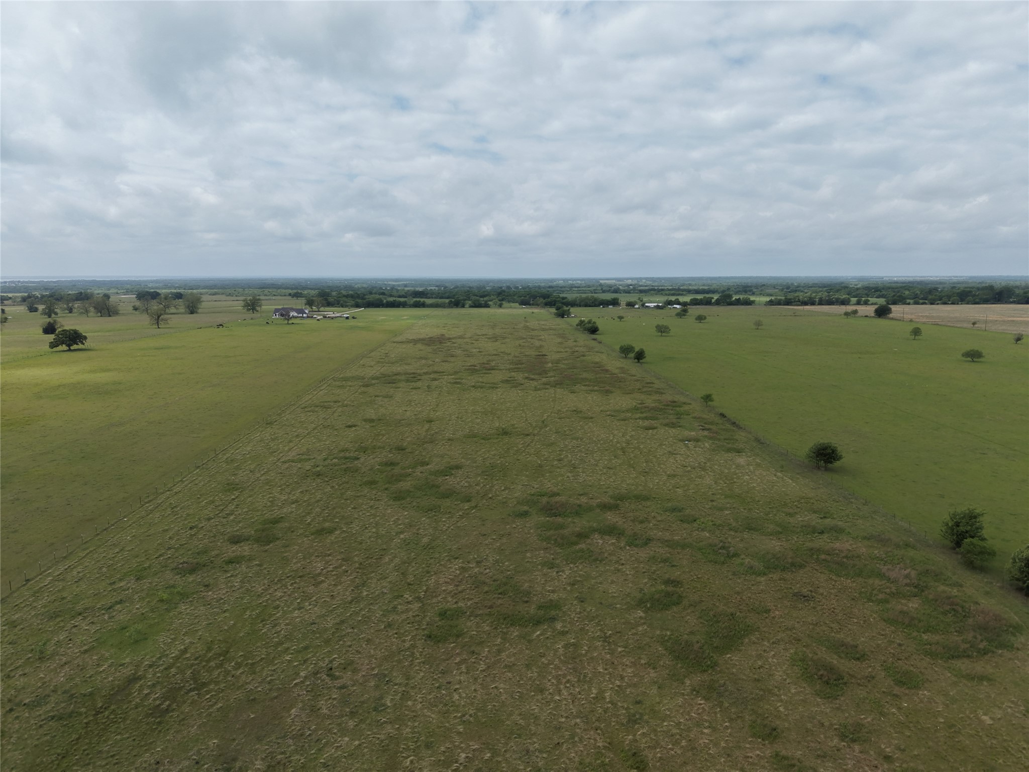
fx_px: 713
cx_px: 514
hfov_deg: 71.6
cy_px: 386
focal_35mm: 24
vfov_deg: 56.8
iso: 240
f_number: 1.8
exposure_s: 1/6400
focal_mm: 8.67
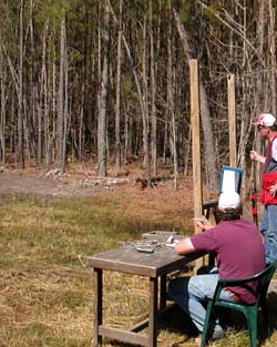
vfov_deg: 36.0
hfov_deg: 28.6
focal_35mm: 52
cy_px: 182
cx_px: 216
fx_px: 533
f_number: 4.5
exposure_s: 1/554
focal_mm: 5.6
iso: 100
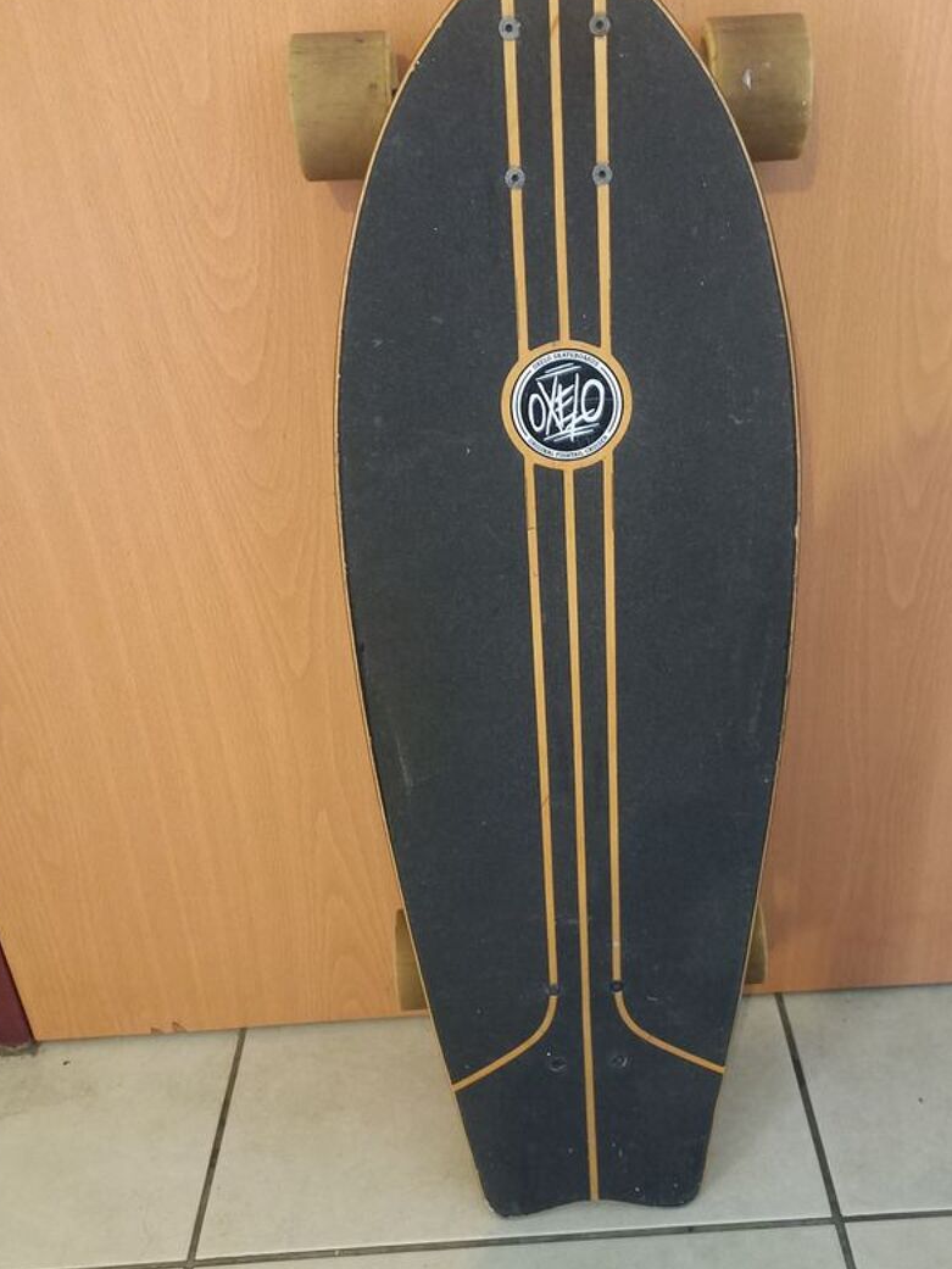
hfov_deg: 44.0
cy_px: 620
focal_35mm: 32
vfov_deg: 56.8
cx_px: 552
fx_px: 1173
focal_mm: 4.65
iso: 1250
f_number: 1.8
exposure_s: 1/16.7
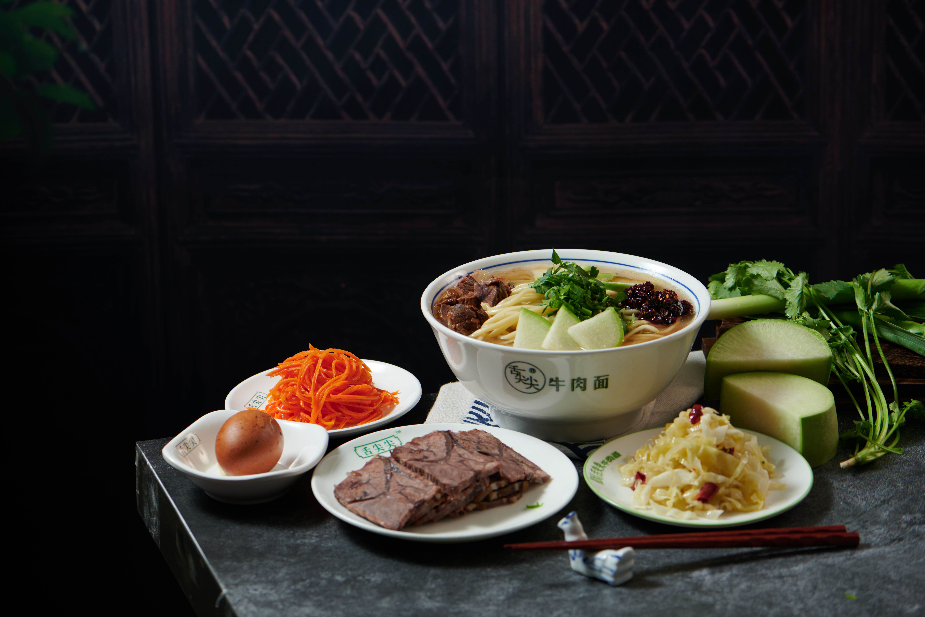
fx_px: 2698
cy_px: 308
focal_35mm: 105
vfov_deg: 13.0
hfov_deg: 19.5
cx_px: 462
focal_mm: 105
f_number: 8
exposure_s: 1/125
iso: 100
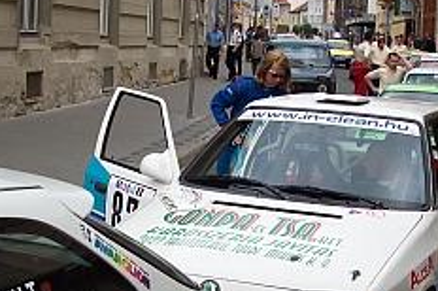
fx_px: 1069
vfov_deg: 15.5
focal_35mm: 88
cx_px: 279
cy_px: 163
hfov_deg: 23.1
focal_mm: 10.7
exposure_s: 1/500
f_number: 5.6
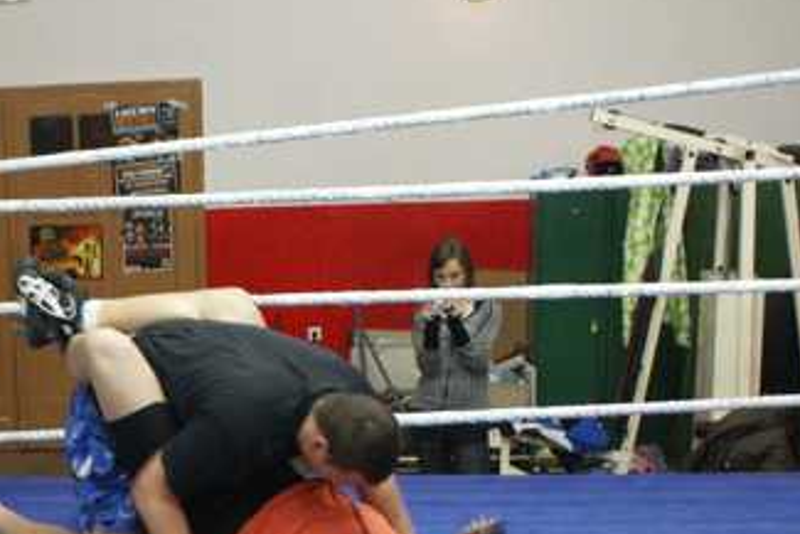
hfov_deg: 28.0
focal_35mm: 71
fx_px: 1578
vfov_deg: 18.9
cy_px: 470
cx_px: 194
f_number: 4.5
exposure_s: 1/20
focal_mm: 24
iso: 800
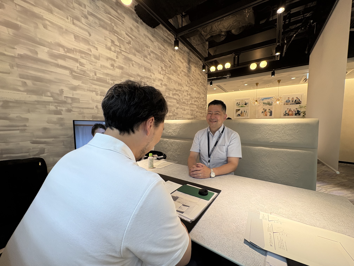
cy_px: 133
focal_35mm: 14
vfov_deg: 85.7
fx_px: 143
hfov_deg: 102.1
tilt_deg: -2.5
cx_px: 177
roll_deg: +0.5
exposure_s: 1/100
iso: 200
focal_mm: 2.22
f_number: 2.2
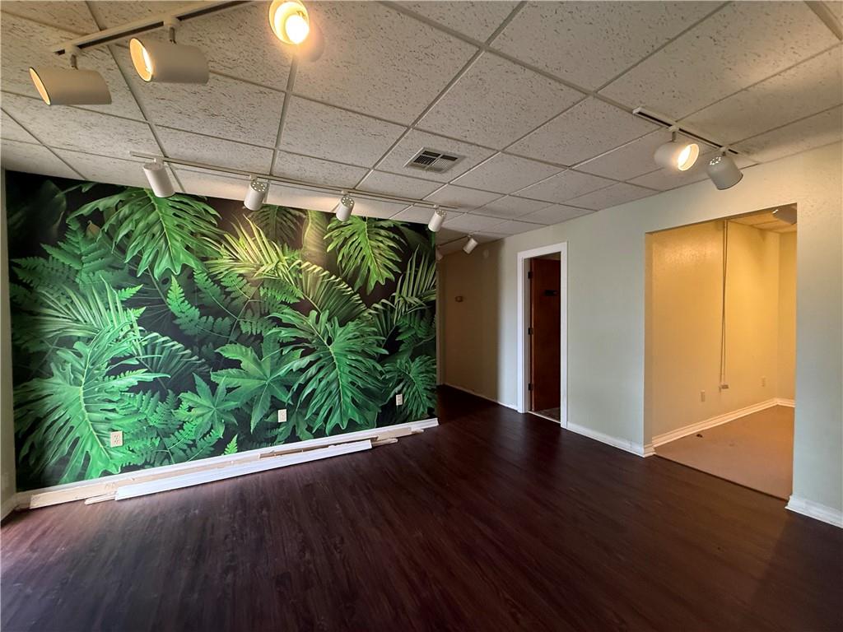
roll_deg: +0.0
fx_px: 341
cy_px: 316
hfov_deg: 102.1
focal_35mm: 14
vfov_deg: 85.7
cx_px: 422
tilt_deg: -0.5
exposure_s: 1/60
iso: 320
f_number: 2.2
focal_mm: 2.22
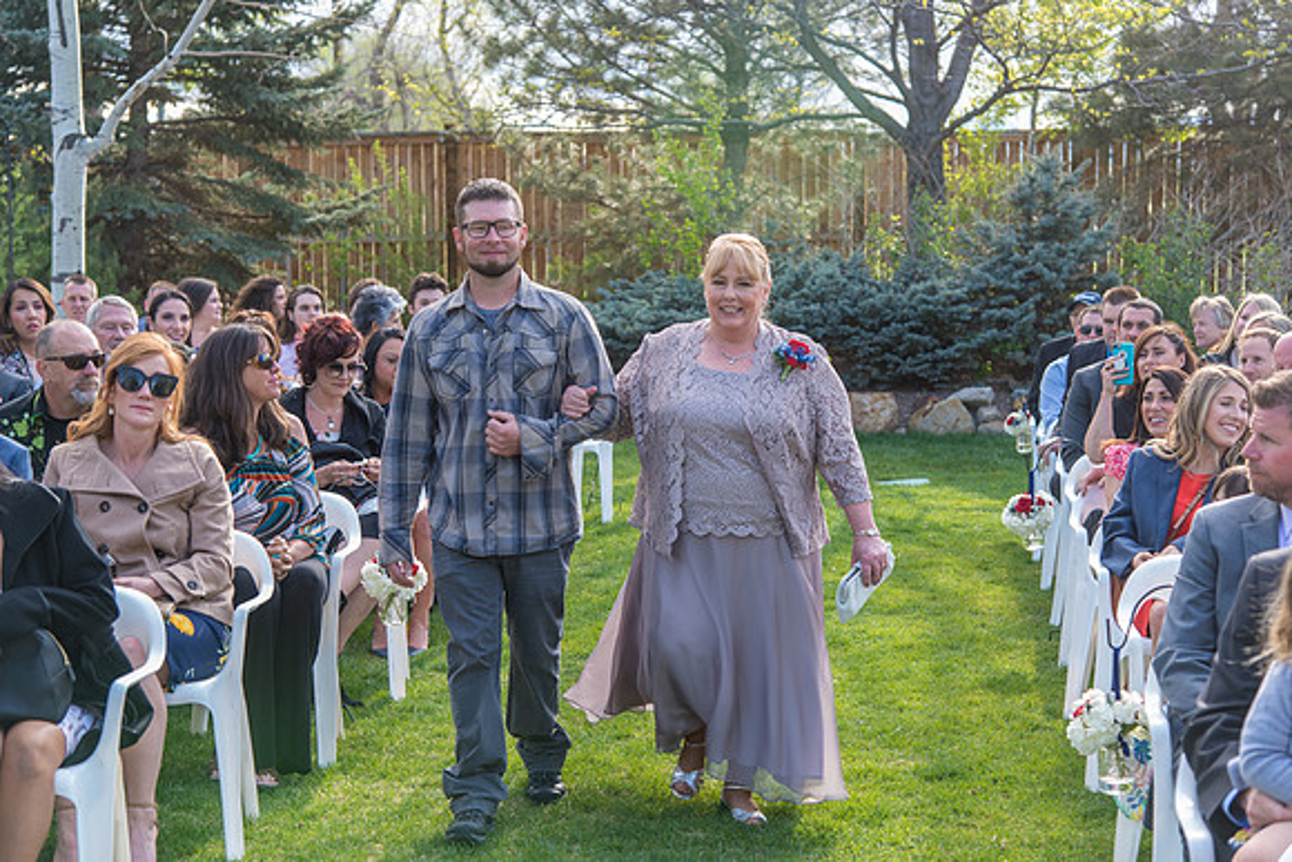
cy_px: 431
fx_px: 2369
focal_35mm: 66
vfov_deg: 20.6
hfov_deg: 30.5
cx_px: 646
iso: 320
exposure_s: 1/160
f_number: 5
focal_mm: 66
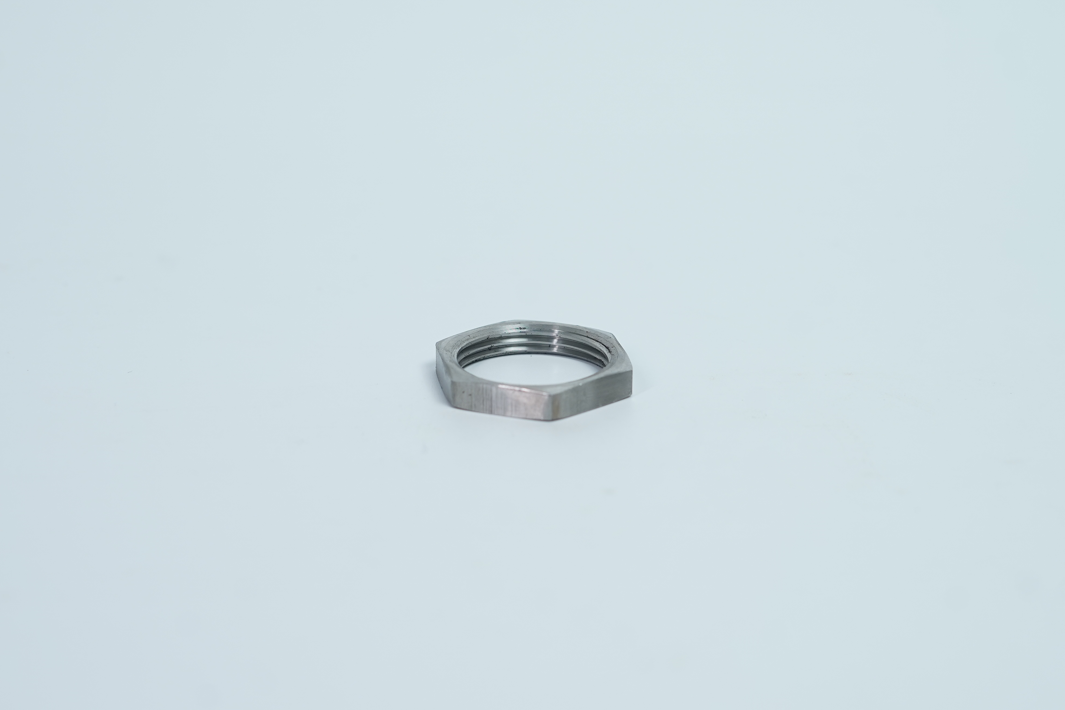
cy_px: 355
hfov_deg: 27.0
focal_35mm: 75
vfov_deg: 18.2
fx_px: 2219
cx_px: 532
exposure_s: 1/160
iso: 320
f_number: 4.5
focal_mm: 50
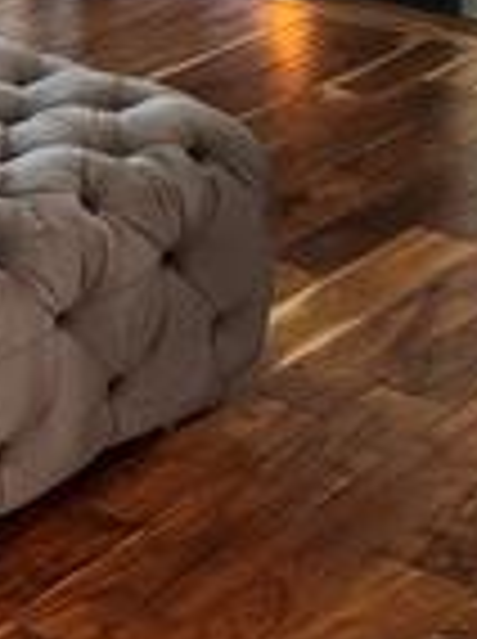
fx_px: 2396
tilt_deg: -9.7
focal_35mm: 130
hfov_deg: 10.6
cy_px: -288
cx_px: -396
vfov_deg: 14.3
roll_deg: +0.0
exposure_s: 1/60
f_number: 1.78
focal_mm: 6.76
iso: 500
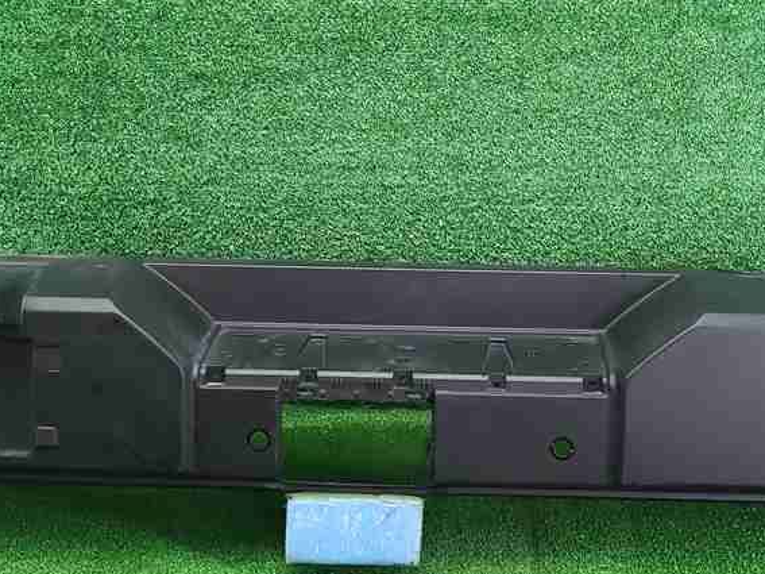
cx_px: 405
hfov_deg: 29.4
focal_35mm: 66
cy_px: 200
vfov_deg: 22.2
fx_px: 1458
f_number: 1.8
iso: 237
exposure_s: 1/50
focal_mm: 5.4
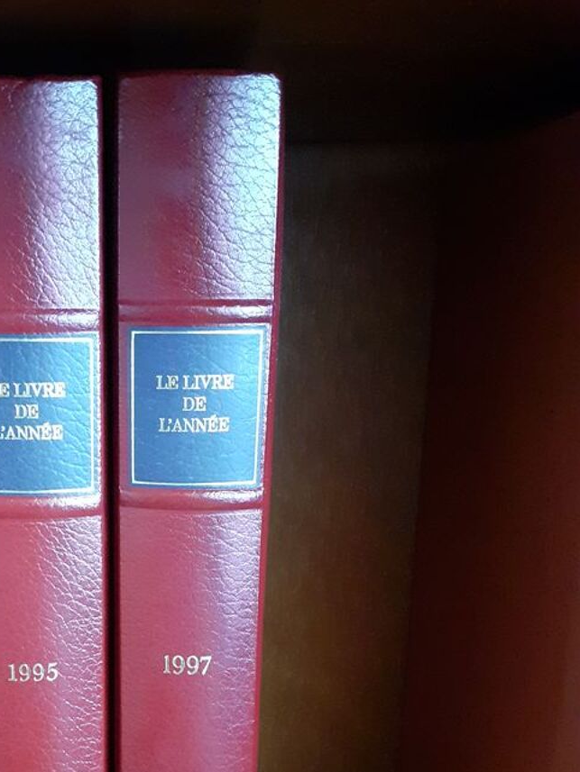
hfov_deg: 33.6
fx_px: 938
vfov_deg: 43.7
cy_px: 557
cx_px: 138
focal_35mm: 42
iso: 800
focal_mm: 3.6
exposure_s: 1/20
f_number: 1.9
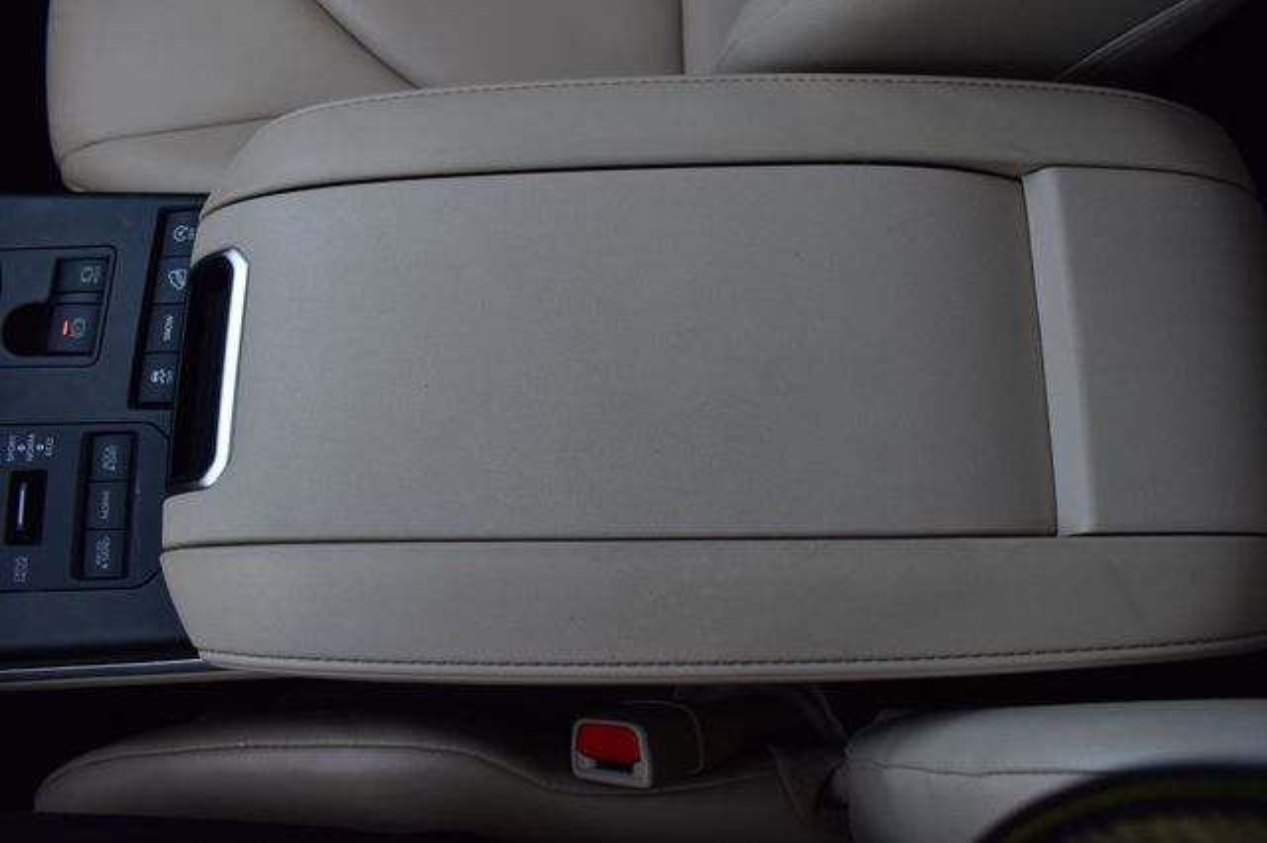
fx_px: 950
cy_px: 422
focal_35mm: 27
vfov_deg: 47.9
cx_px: 634
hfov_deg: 67.4
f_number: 6.3
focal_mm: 18
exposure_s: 1/20
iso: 400
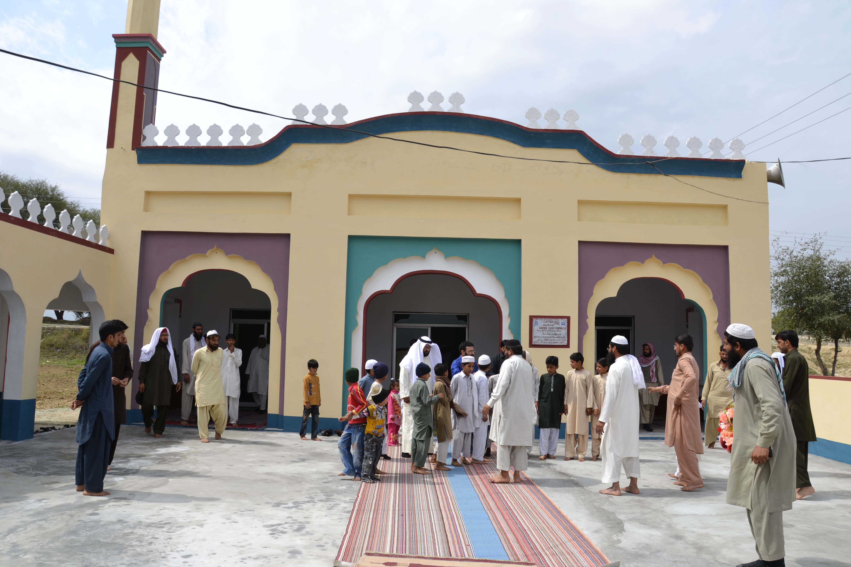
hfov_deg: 67.4
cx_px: 426
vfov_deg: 47.9
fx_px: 638
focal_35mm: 27
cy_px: 284
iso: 100
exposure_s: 1/320
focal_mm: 18
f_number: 9
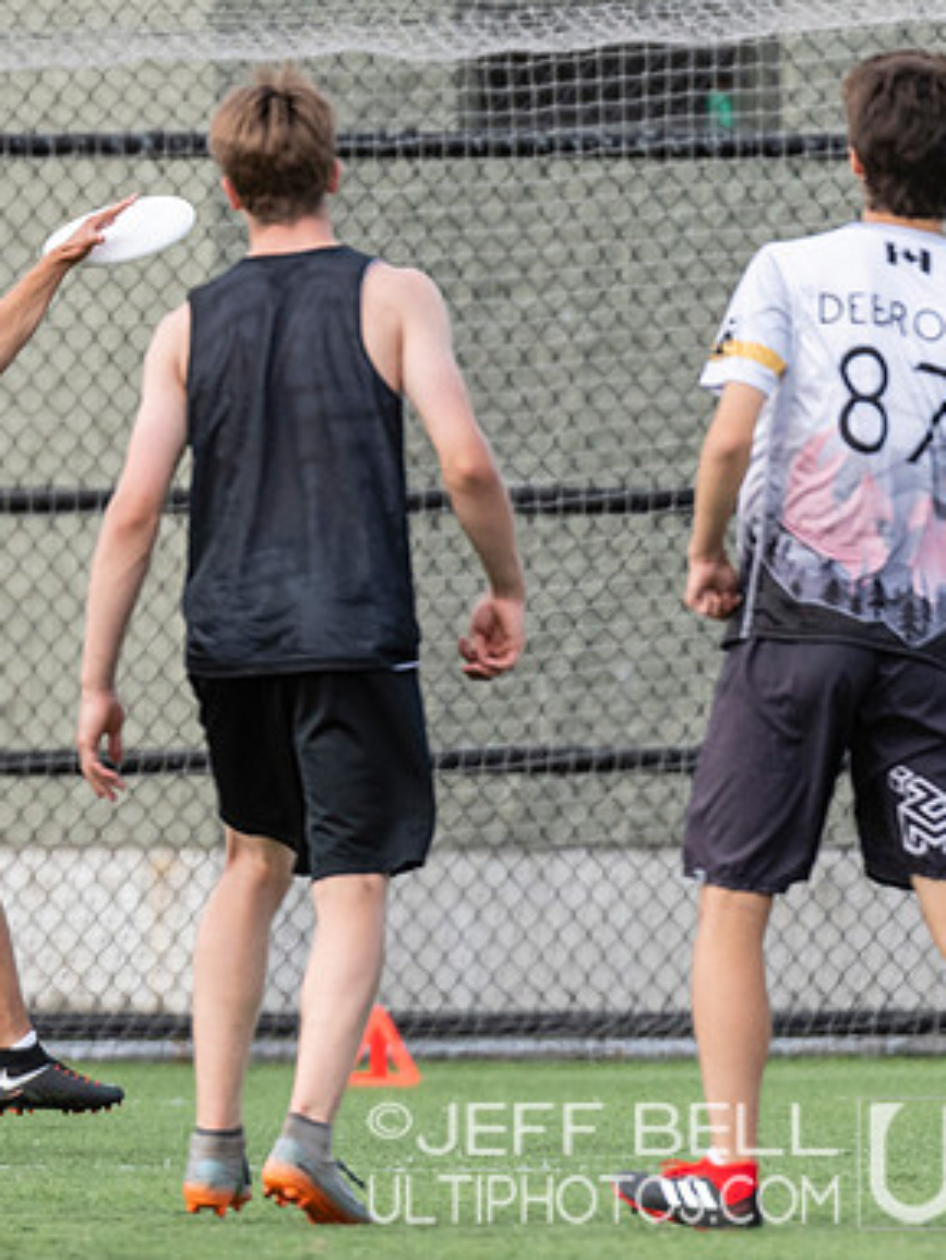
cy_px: 628
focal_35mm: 1403
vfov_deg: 1.4
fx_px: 51094
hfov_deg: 1.1
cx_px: -210
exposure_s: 1/1250
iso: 500
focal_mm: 400
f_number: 4
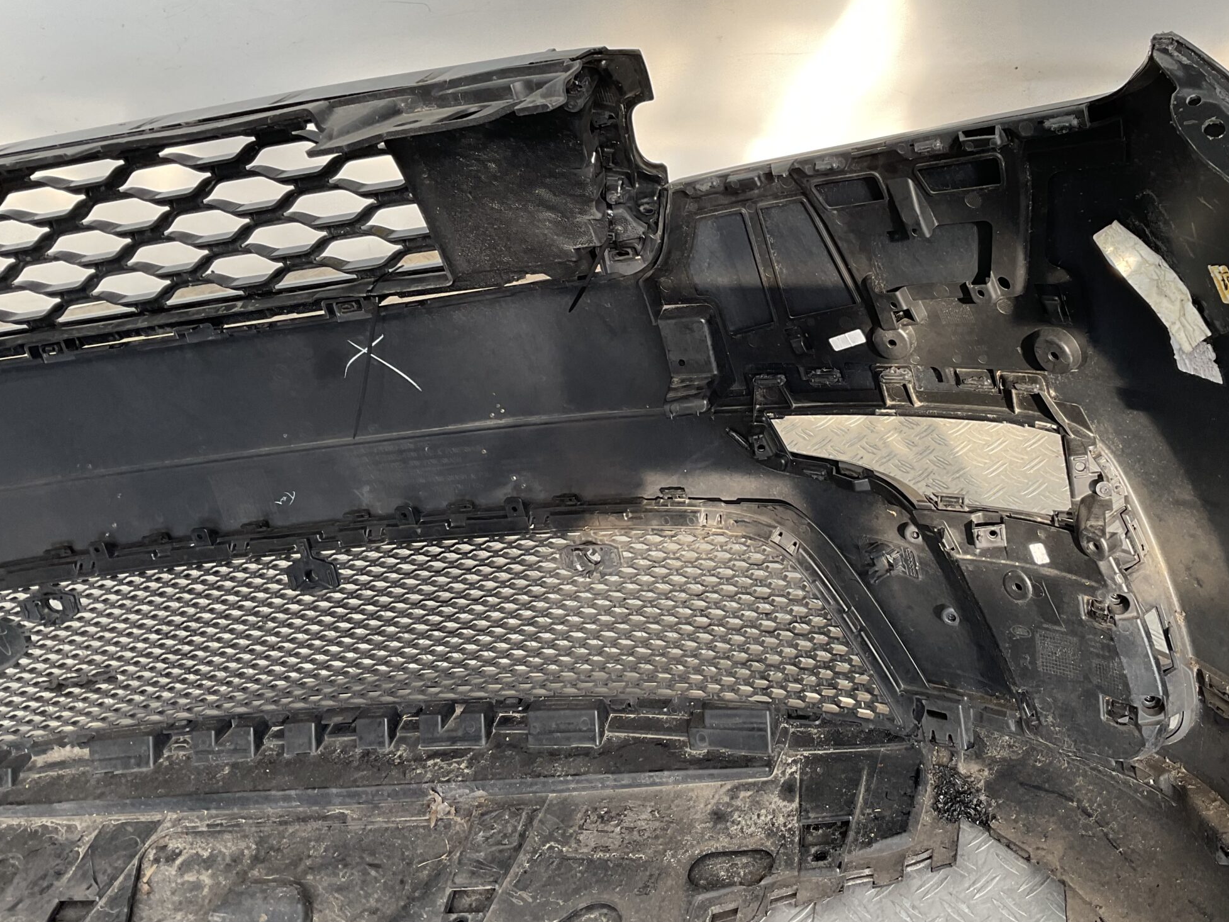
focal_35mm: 38
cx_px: 801
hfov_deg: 48.3
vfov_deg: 37.7
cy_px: 418
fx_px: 1349
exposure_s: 1/130
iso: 16
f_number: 1.8
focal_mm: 3
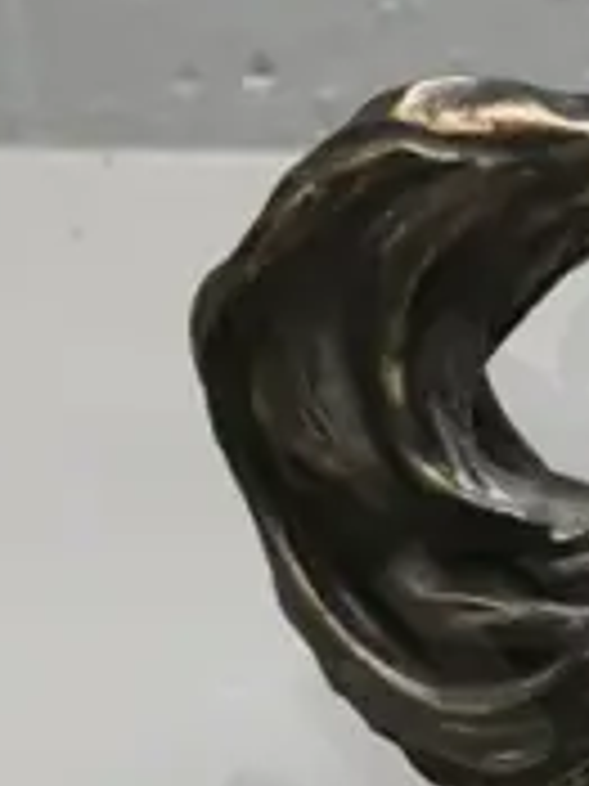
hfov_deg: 6.8
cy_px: -346
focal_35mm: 211
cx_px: 1214
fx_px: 4793
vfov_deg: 9.2
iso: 3200
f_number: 5.6
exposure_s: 1/125
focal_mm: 18
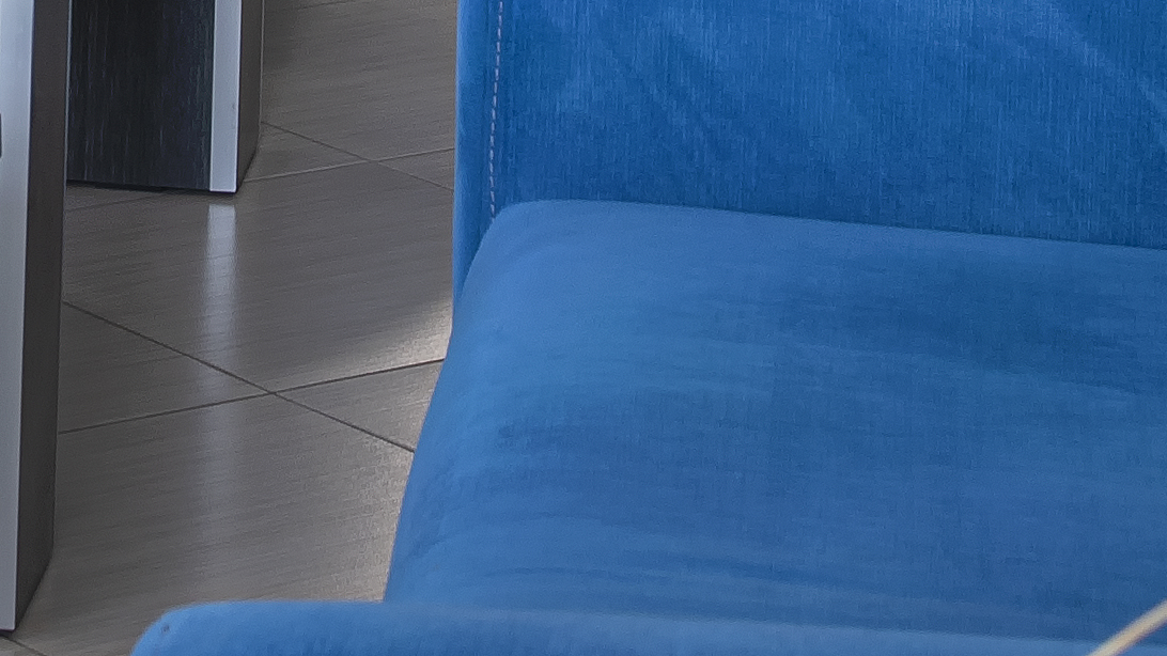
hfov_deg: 10.6
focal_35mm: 201
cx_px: -118
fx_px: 6219
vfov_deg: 5.8
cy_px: -947
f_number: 11
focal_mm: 35
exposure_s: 1/2
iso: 100
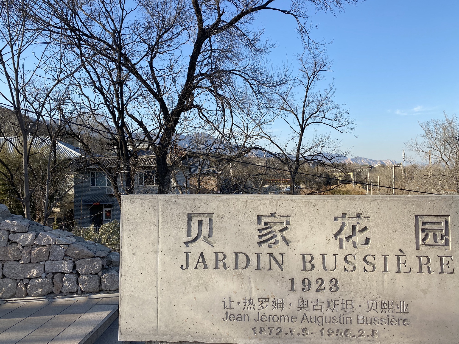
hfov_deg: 67.3
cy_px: 172
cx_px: 230
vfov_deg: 53.1
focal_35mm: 26
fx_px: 345
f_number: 1.8
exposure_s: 1/1585
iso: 32
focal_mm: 4.25
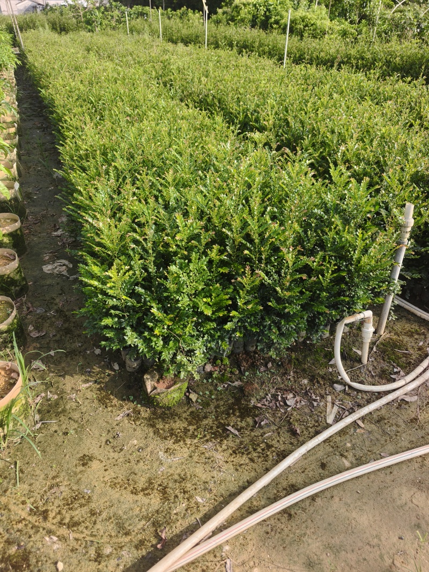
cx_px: 214
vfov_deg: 73.9
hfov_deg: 58.9
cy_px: 286
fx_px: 380
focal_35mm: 23
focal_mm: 6.06
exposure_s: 1/954
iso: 50
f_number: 1.6
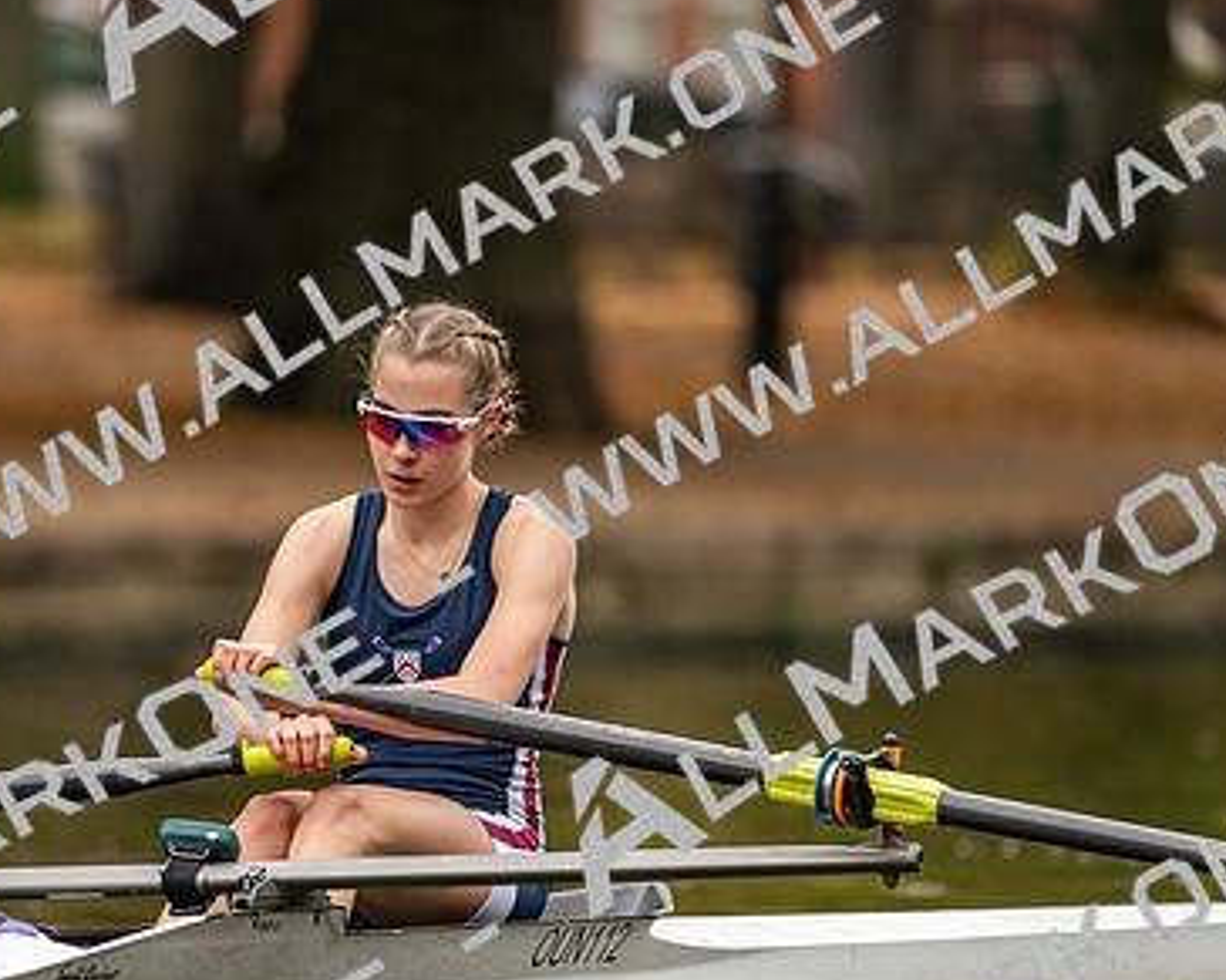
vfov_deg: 2.6
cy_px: 598
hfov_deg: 3.2
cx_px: 283
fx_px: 21729
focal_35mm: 599
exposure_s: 1/2500
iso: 3200
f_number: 4.5
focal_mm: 400
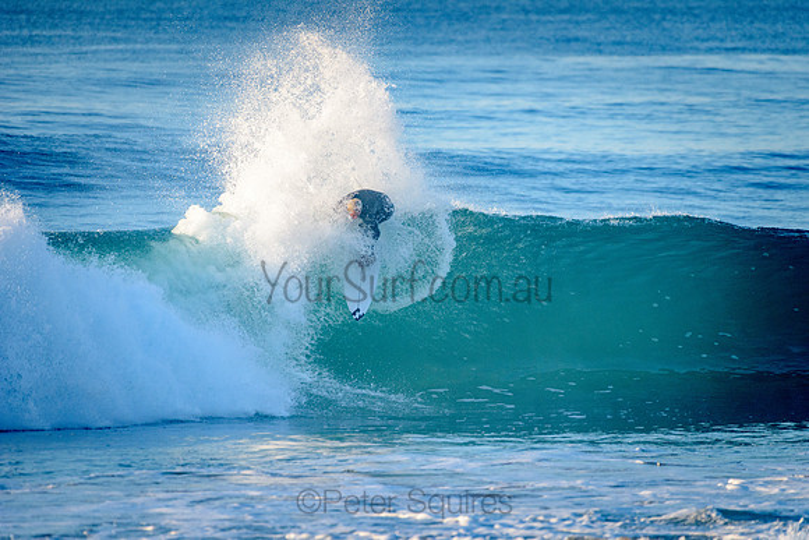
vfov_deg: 2.8
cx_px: 404
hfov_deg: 4.1
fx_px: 11238
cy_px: 270
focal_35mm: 500
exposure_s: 1/2000
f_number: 5.6
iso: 900
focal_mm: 500
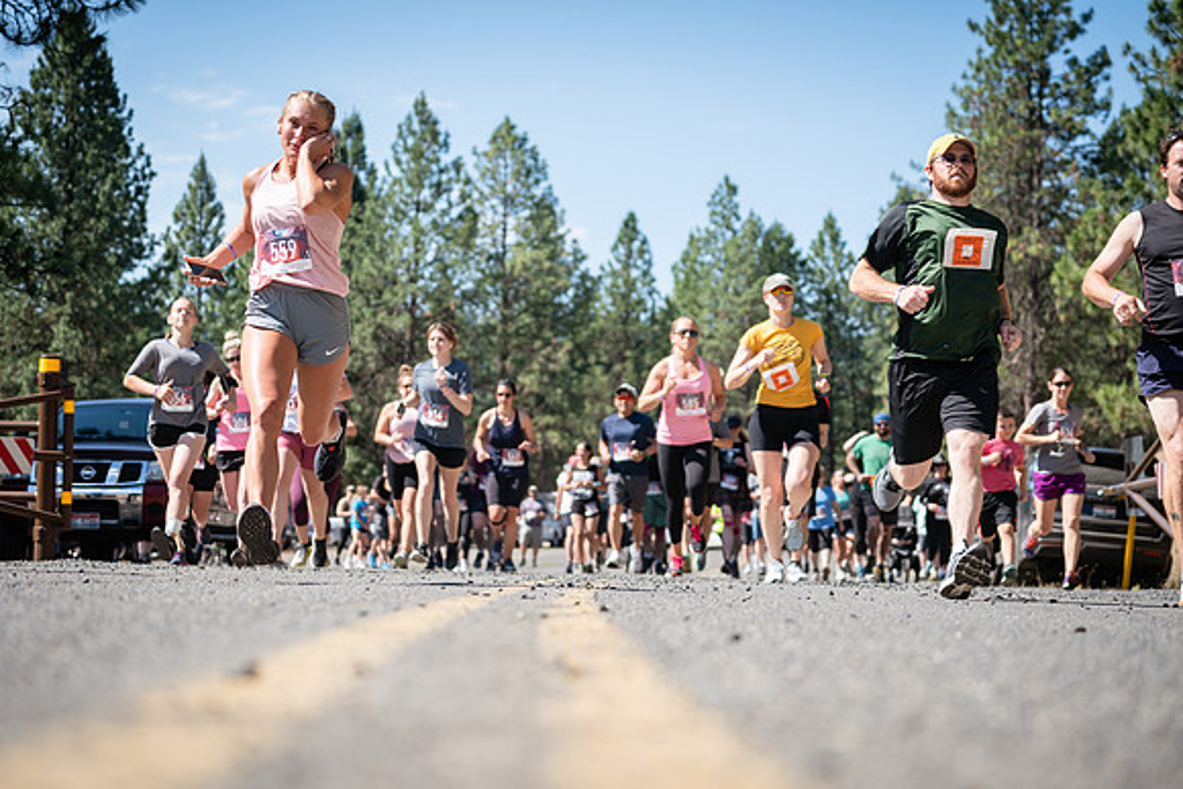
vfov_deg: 18.4
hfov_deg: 27.3
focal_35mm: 74
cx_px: 592
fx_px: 2432
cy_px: 394
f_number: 4
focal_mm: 74
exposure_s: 1/500
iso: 100
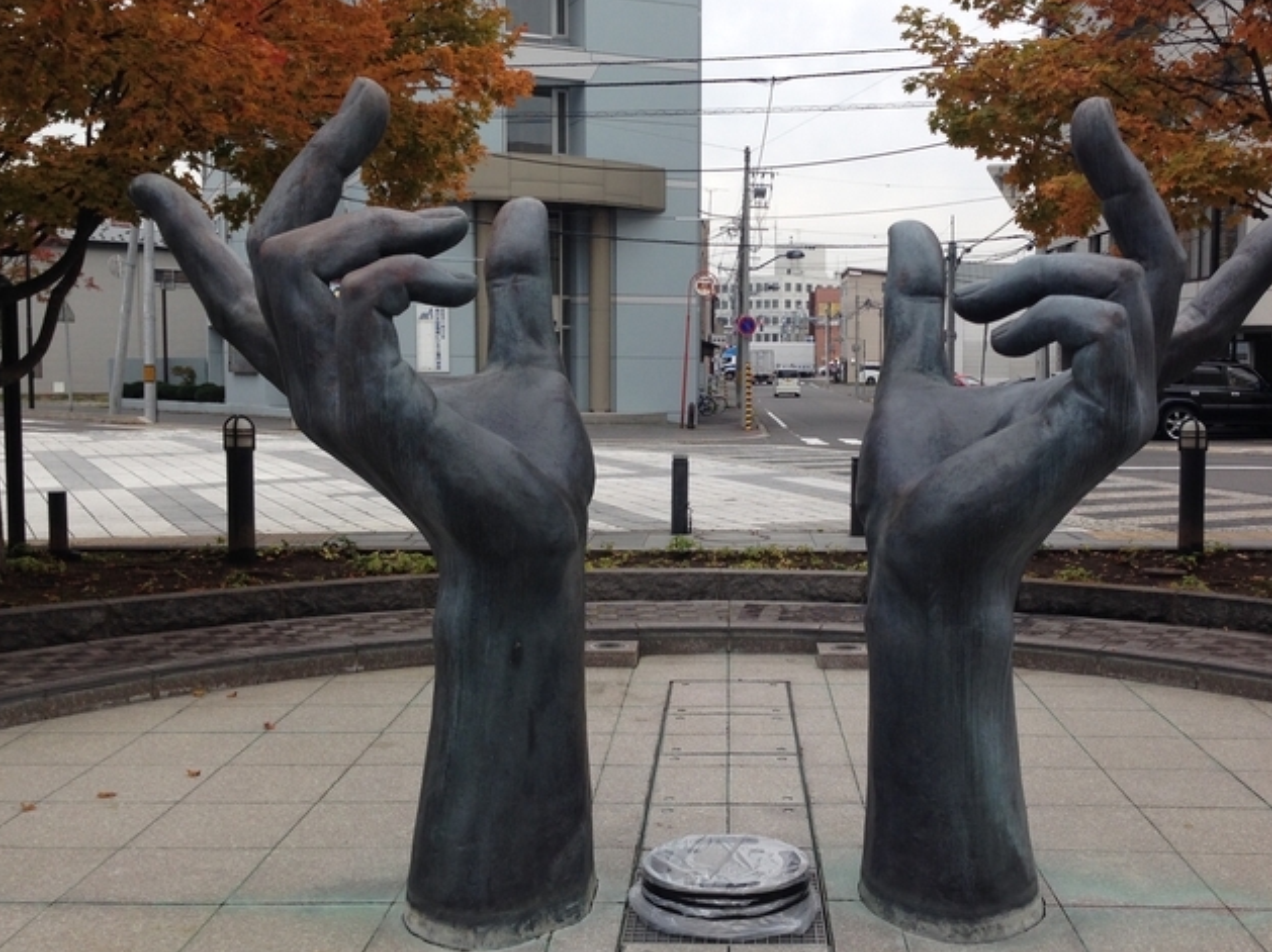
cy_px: 467
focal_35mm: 42
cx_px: 754
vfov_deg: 34.3
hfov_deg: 44.6
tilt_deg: -3.5
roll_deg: +0.2
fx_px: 1542
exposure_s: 1/583
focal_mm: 4.12
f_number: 2.4
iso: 50
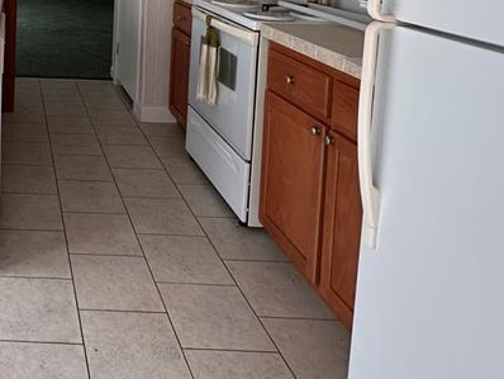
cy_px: -38
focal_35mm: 36
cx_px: 0
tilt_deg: -3.8
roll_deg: -1.5
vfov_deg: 34.3
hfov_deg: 43.9
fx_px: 524
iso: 125
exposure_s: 1/99
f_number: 2.2
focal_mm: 2.22
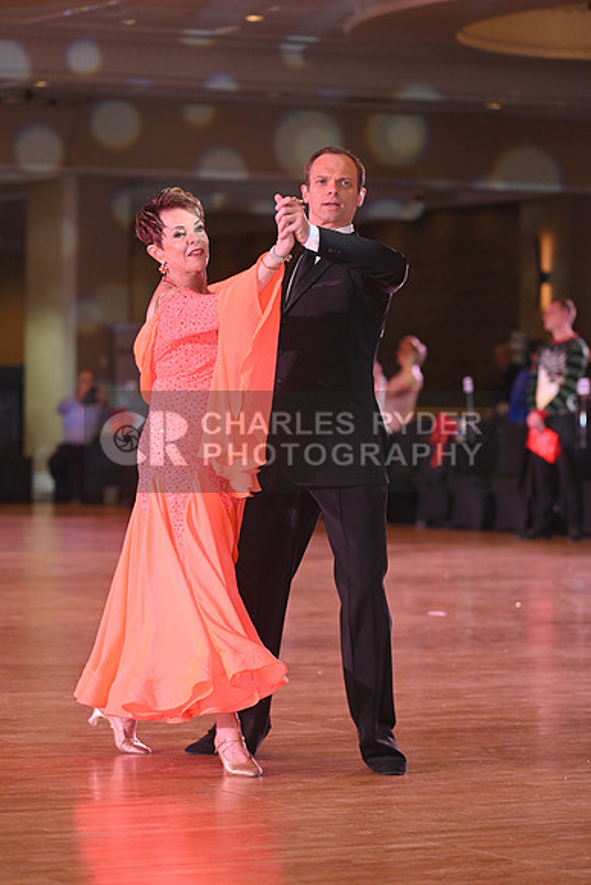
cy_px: 442
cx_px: 296
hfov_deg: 10.2
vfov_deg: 15.2
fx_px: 3322
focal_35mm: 135
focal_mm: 135
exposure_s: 1/200
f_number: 4.5
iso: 2000
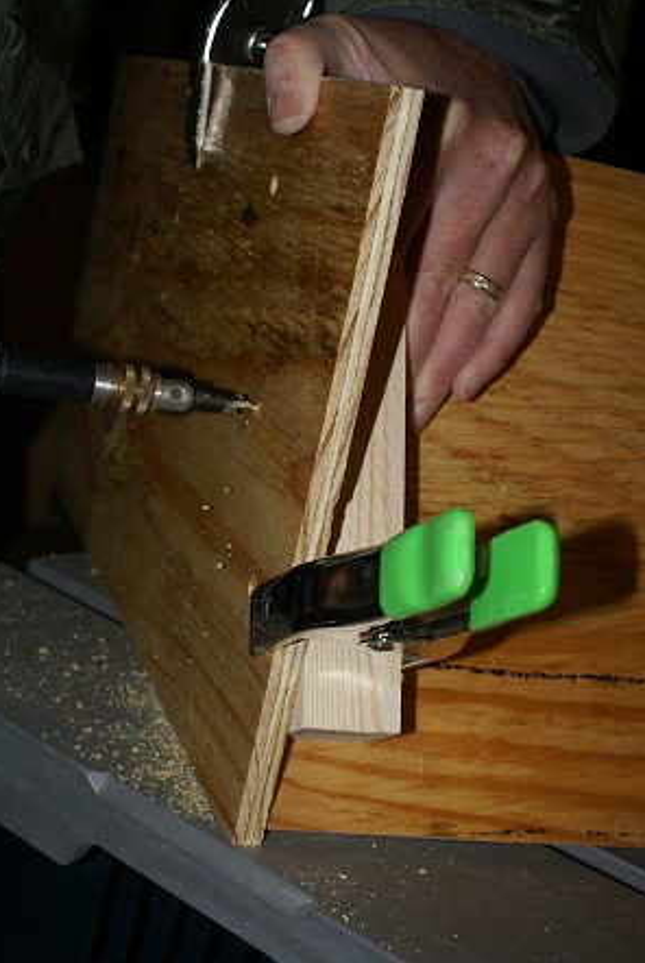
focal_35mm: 58
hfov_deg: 23.6
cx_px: 305
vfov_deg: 34.7
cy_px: 468
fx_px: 1542
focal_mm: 35
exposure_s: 1/60
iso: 400
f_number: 5.6
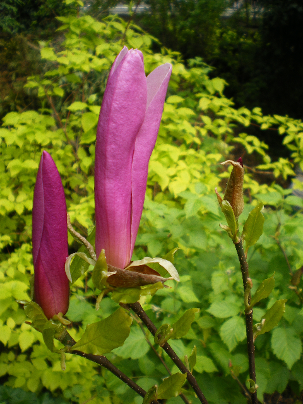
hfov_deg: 39.7
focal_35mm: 36
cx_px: 152
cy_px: 202
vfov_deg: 51.4
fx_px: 420
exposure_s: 1/50
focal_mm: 6.3
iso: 50
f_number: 3.1
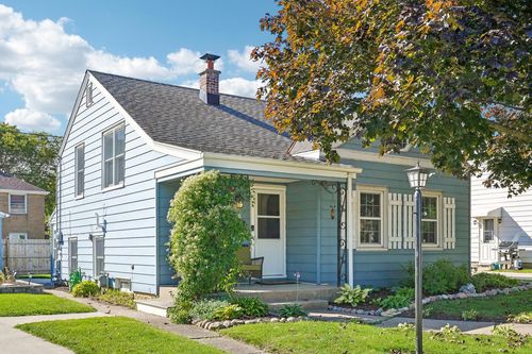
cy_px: 177
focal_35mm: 35
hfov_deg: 54.5
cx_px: 266
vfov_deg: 37.8
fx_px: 517
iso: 100
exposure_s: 1/100
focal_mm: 35
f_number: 8
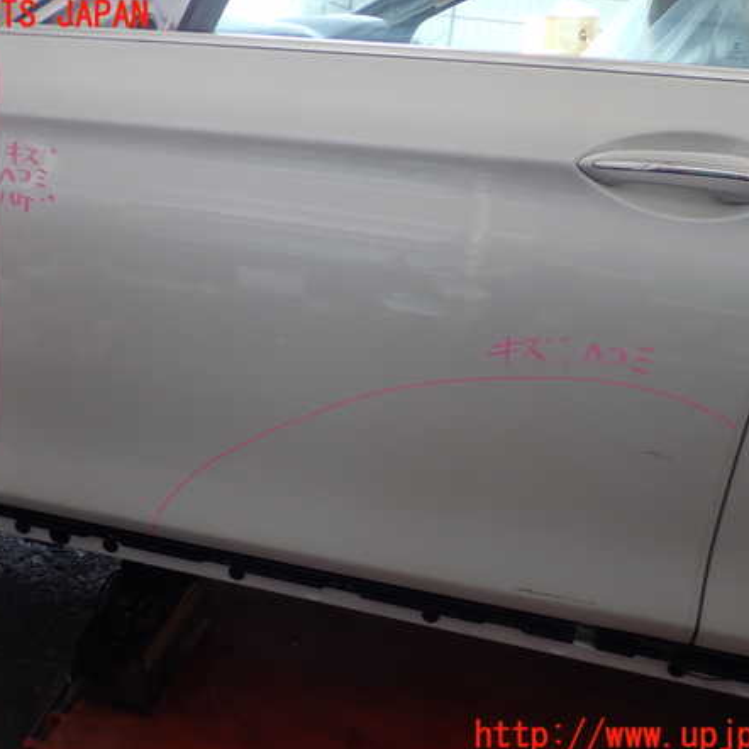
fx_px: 881
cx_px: 349
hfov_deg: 46.0
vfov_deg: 46.0
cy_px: 376
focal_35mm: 36
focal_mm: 5.4
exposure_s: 1/60
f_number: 2.3
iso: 100
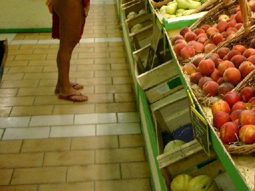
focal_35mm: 74
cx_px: 220
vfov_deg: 19.5
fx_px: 545
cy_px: 13
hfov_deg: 25.7
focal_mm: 7.6
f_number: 2.6
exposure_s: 1/50
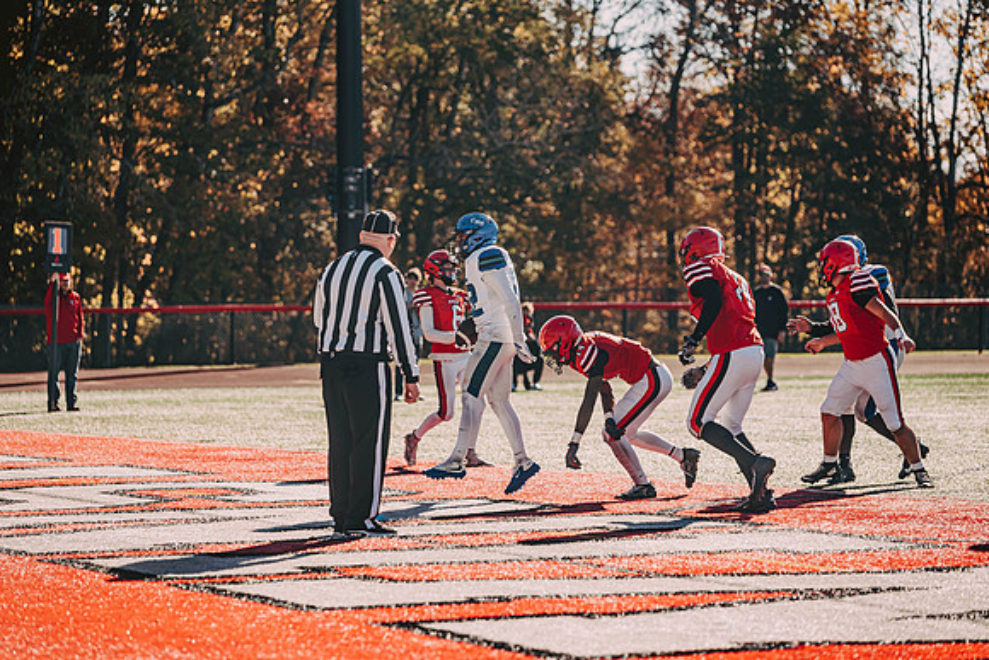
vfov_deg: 10.6
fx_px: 3572
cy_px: 330
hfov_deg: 15.8
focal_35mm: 130
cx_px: 494
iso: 250
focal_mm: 130
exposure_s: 1/2000
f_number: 3.2
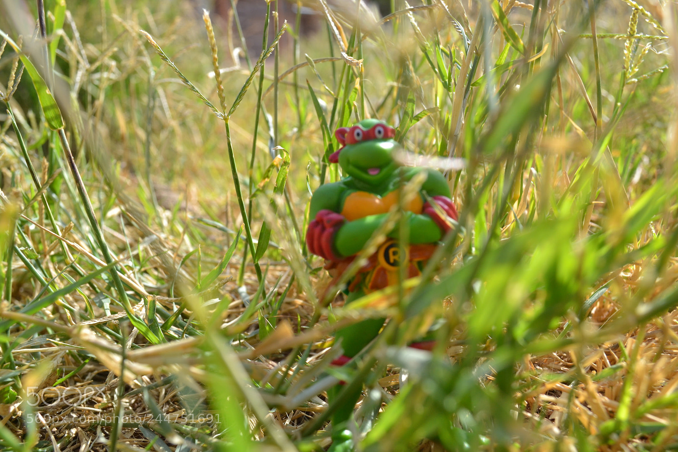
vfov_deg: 34.2
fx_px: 734
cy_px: 226
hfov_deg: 49.6
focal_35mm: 39
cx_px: 339
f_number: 8
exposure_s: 1/125
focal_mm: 26
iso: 180
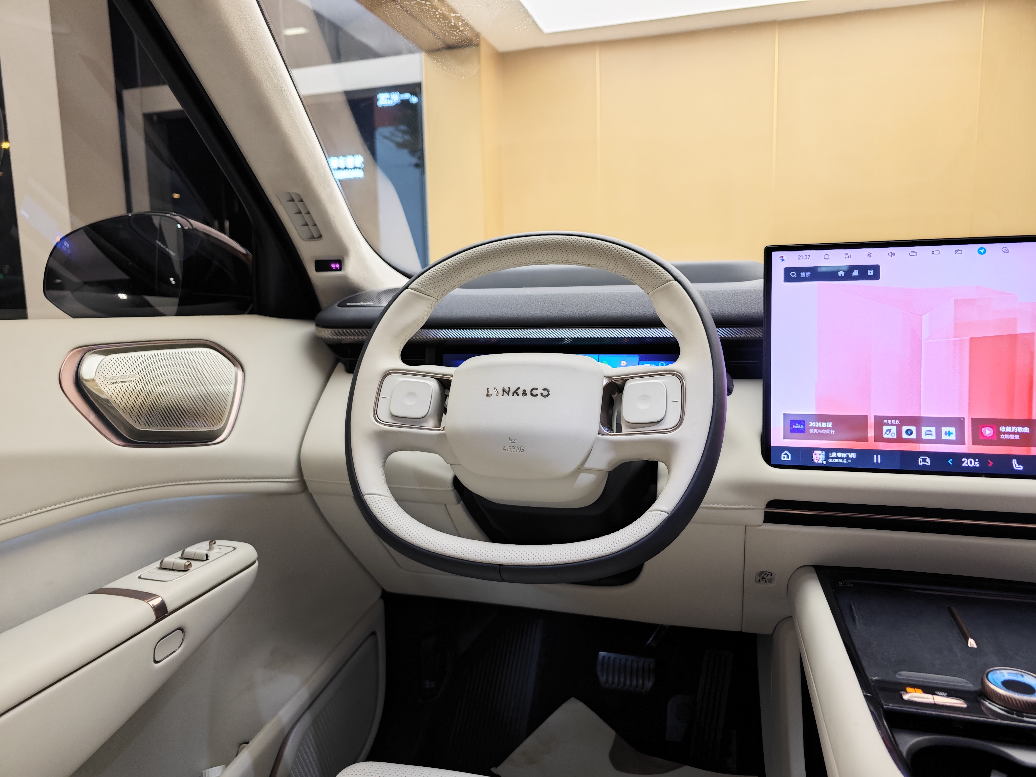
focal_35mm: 23
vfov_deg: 58.9
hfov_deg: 73.9
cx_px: 518
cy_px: 388
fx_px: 688
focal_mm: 8.7
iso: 800
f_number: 1.9
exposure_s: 1/50
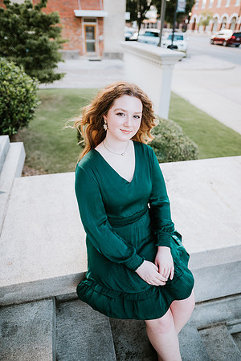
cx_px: 120
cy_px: 180
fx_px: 241
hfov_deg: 53.1
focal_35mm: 24
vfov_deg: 73.7
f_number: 2
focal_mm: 24
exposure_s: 1/200
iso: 160
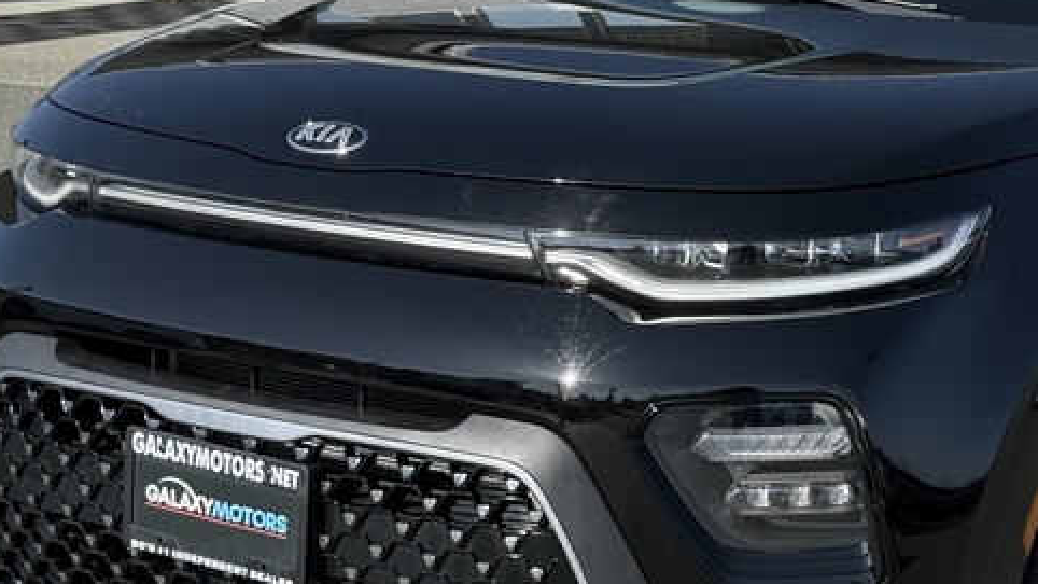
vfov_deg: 10.9
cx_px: 851
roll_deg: -1.0
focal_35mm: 111
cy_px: 246
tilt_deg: -8.1
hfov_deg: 19.1
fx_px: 3055
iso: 80
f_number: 1.78
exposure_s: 1/3378
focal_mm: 6.76
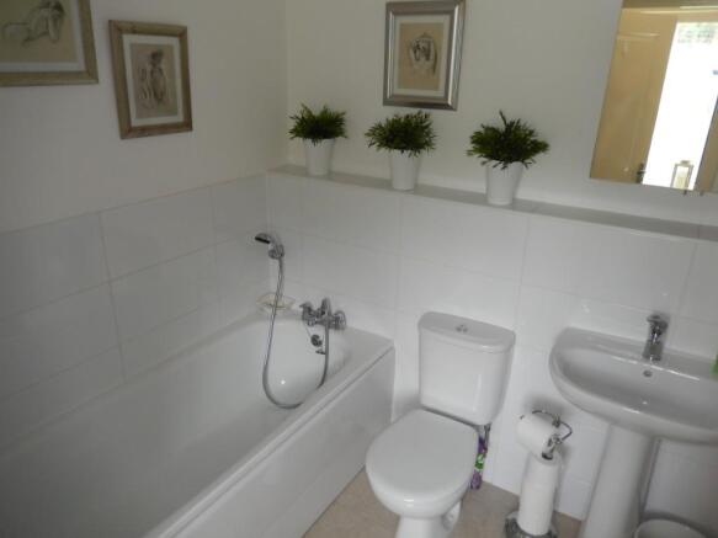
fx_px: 518
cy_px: 269
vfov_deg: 54.9
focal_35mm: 25
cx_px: 359
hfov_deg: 69.4
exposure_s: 1/30
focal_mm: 4.5
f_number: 3.4
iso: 200
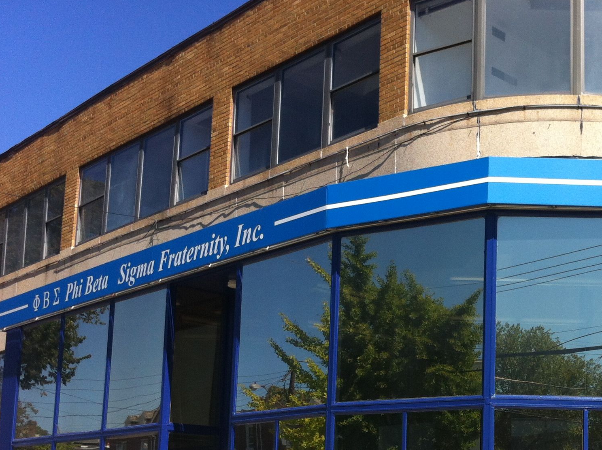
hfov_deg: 30.7
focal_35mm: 61
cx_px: 504
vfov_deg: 23.5
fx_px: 1059
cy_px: 384
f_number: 2.8
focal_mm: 3.85
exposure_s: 1/1003
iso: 80
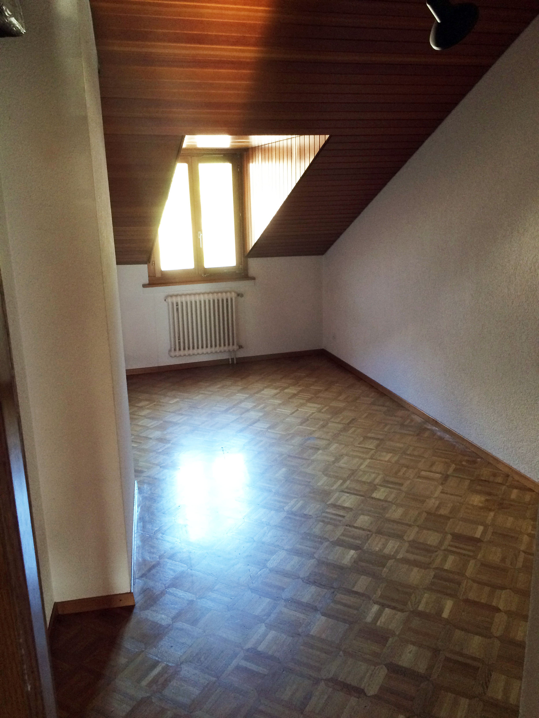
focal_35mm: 29
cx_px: 270
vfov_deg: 61.7
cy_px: 359
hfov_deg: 48.2
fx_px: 602
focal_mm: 4.15
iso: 160
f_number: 2.2
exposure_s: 1/33
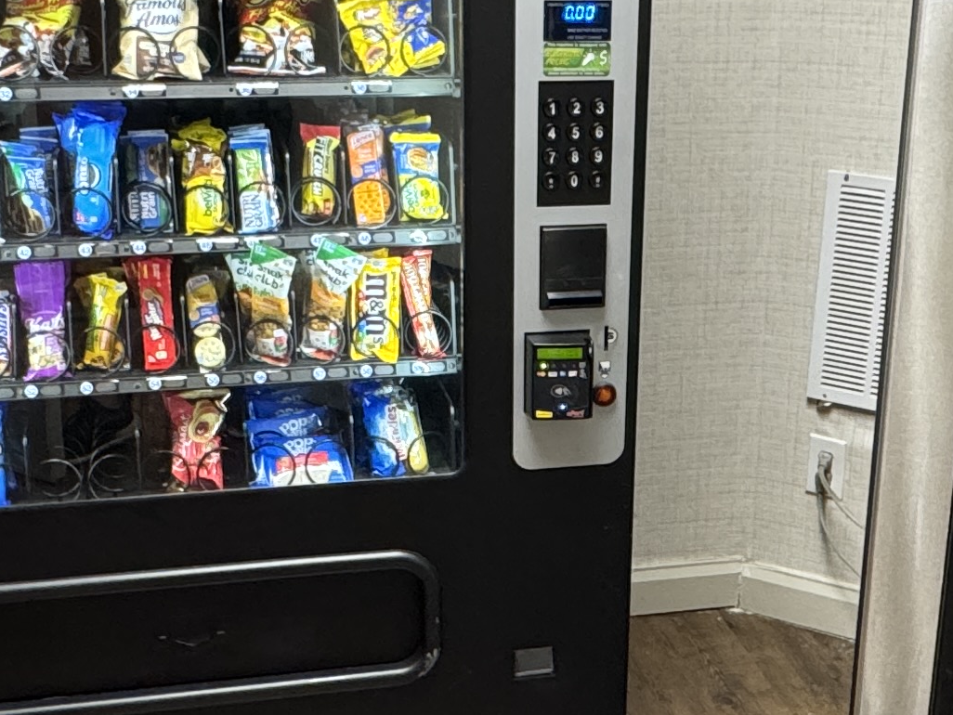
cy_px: 399
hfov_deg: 34.8
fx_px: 1515
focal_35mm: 55
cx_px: 570
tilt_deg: -18.5
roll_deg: -0.3
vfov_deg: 26.6
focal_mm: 2.22
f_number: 2.2
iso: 400
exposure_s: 1/60
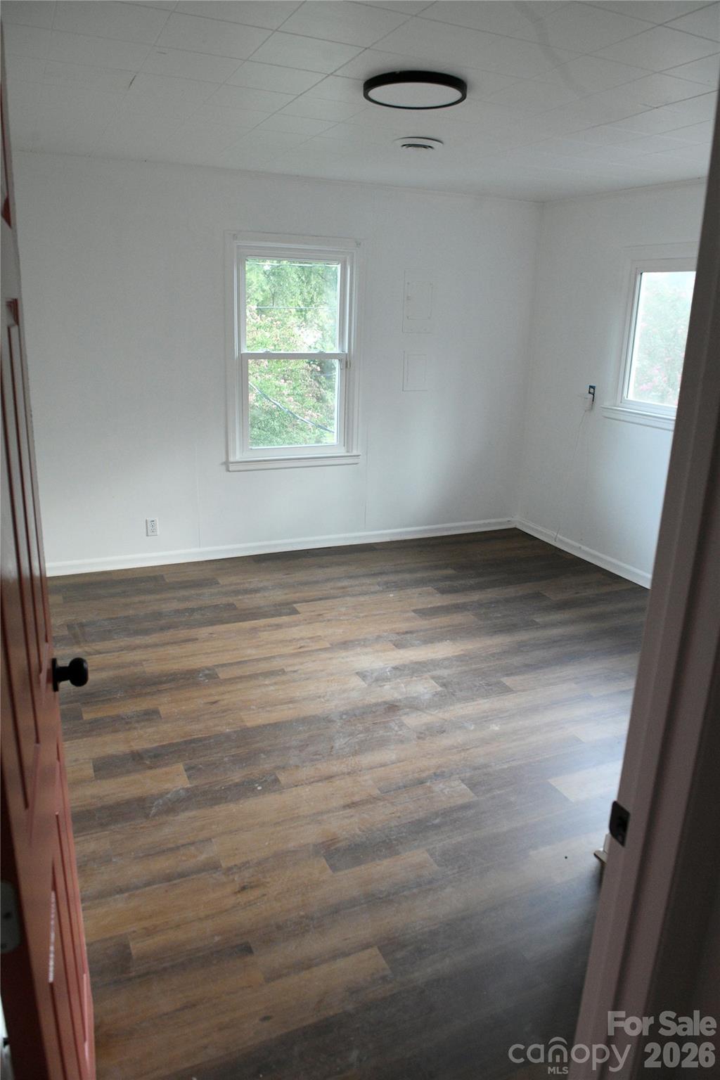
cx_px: 360
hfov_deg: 53.1
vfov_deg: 73.7
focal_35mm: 24
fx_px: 720
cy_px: 540
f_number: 5.6
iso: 4000
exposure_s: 1/60
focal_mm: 24
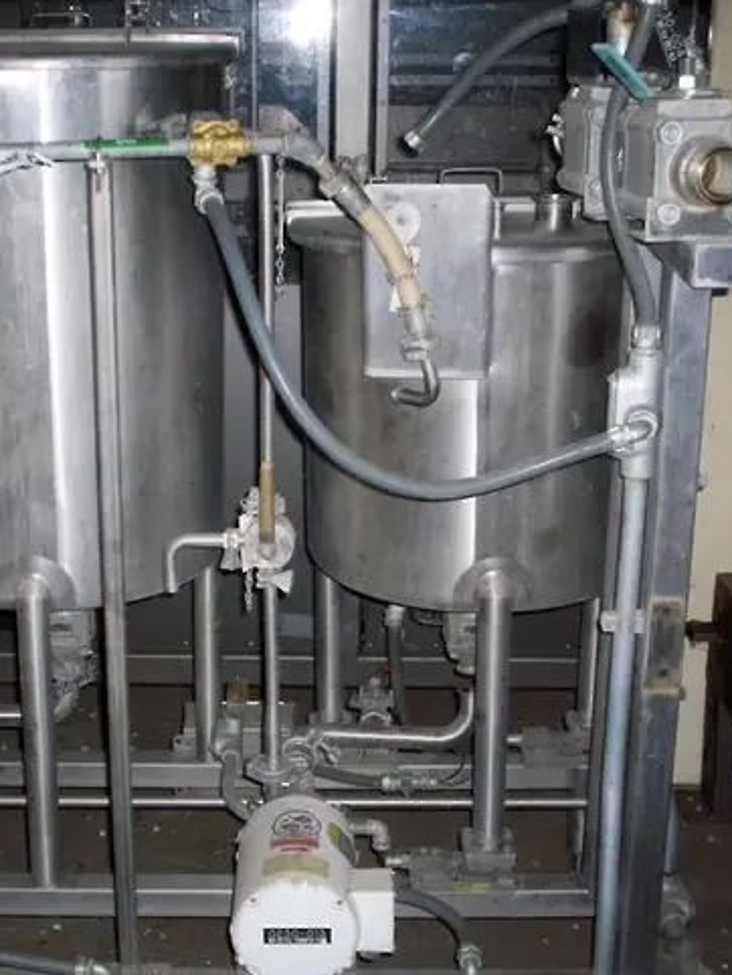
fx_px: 1578
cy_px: 466
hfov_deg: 26.0
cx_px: 257
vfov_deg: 34.3
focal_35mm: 56
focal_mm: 5.9
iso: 140
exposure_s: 1/64
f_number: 4.5
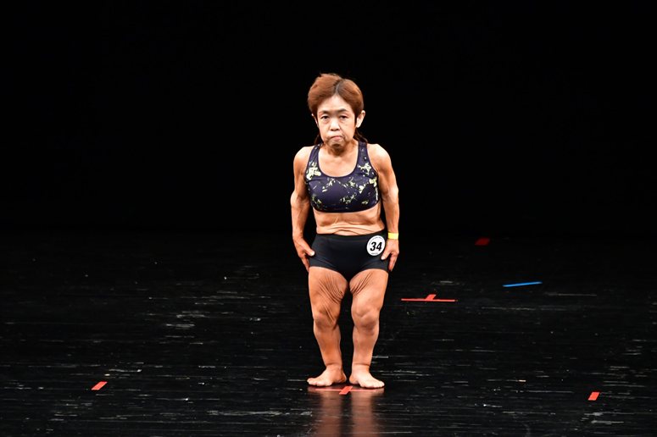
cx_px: 328
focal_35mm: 375
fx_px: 6840
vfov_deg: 3.7
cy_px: 218
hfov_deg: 5.5
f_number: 5.6
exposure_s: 1/400
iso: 4000
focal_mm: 250
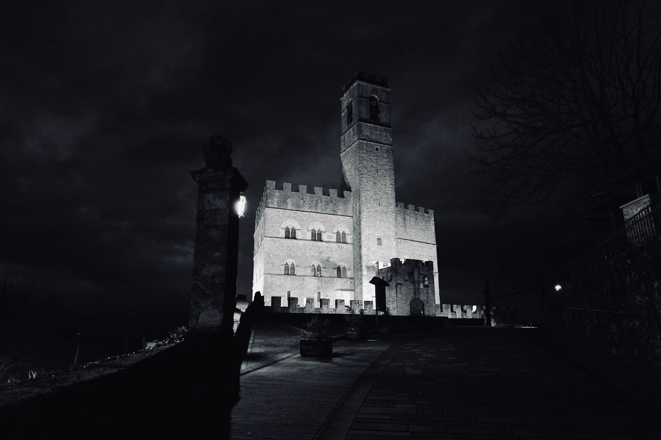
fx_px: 440
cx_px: 330
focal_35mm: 24
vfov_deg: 53.1
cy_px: 220
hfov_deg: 73.8
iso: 1600
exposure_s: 1/10
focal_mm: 24
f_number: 3.5
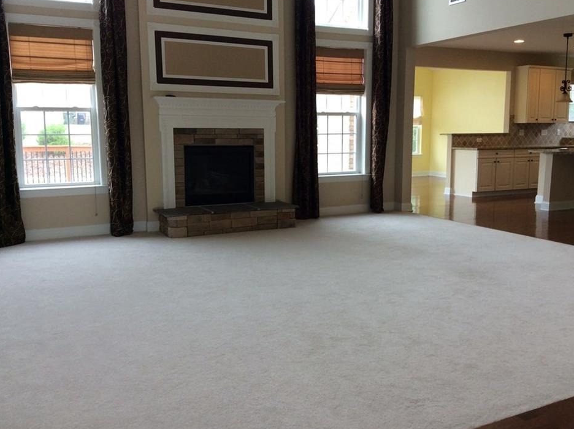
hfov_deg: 52.6
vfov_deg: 40.6
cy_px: 206
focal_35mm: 35
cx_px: 310
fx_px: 579
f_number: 2.4
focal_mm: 3.3
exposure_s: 1/60
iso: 50
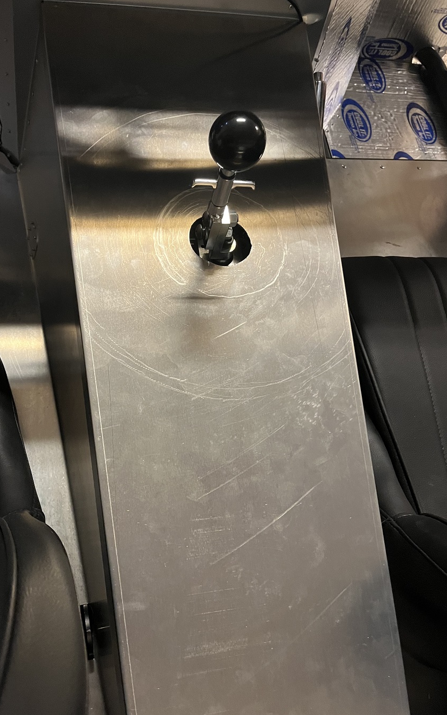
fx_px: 546
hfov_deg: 44.5
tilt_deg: -64.7
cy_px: 362
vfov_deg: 66.5
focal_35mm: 28
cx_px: 202
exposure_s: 1/40
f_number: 1.6
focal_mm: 5.1
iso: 400
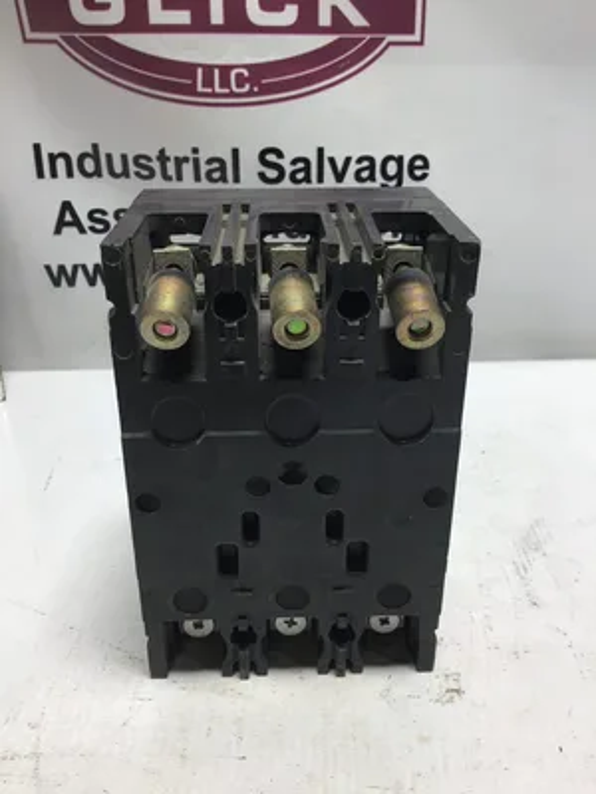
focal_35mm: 31
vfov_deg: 58.4
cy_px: 397
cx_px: 298
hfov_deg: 45.4
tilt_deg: -26.0
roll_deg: +0.7
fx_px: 712
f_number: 2.4
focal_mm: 3.3
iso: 32
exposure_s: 1/120
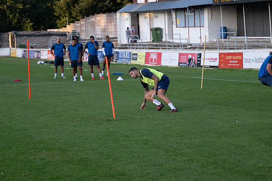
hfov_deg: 19.5
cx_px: 136
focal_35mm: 105
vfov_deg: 13.0
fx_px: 793
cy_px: 90
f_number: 2.8
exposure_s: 1/2000
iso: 1000
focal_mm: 70
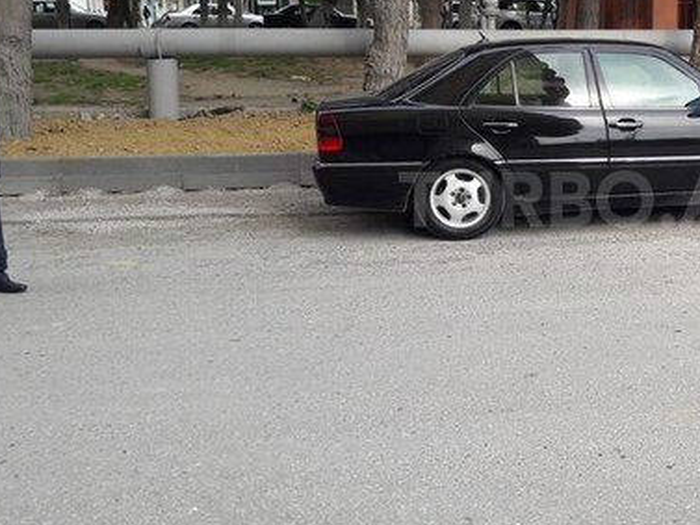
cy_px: 199
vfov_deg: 29.6
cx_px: 589
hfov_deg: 37.1
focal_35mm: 49
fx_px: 991
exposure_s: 1/384
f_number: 1.9
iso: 40
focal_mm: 3.7
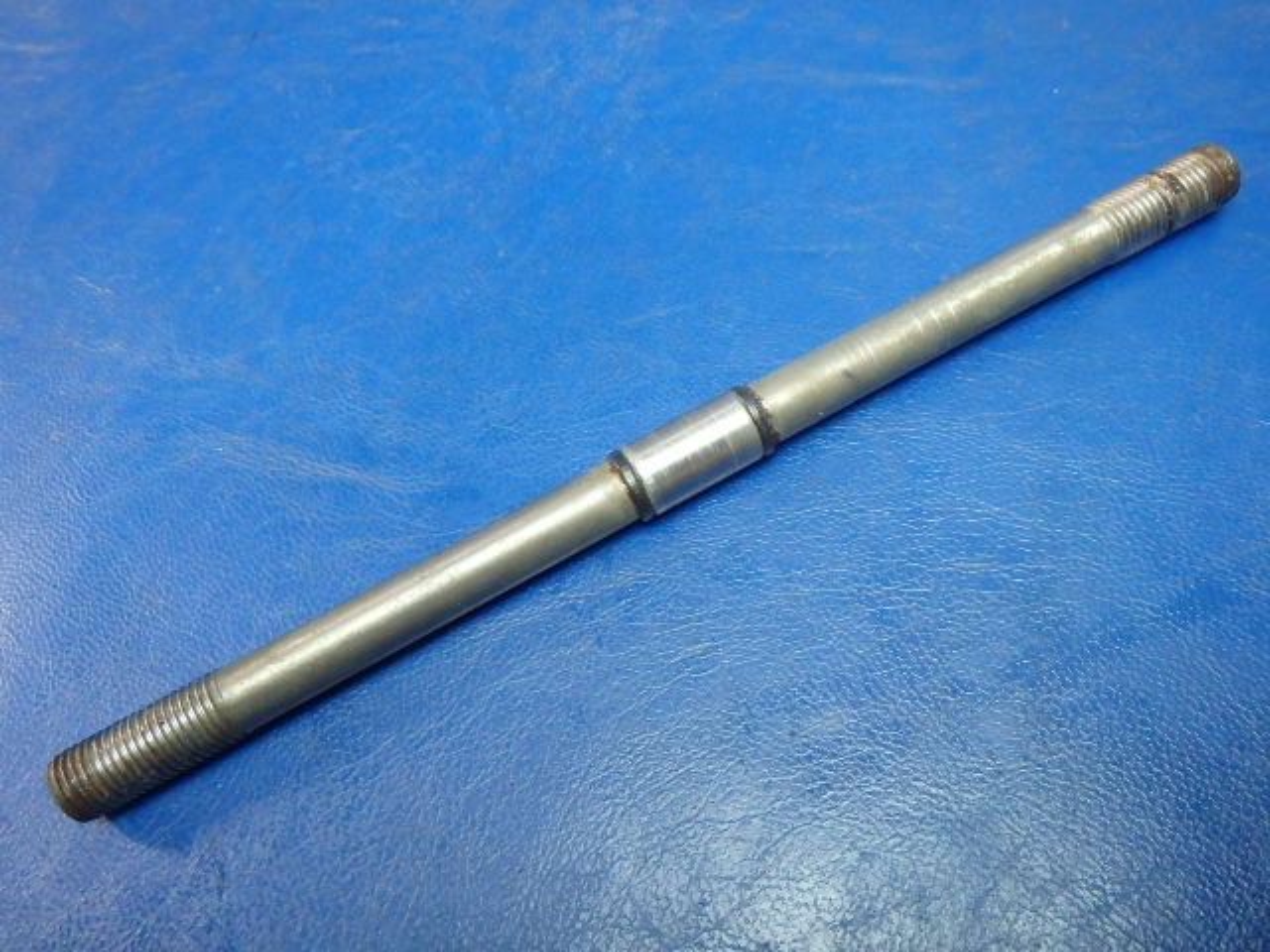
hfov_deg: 63.4
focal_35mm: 28
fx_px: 1027
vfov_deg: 49.7
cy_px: 476
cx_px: 635
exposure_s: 1/40
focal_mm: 5
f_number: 3.9
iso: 800
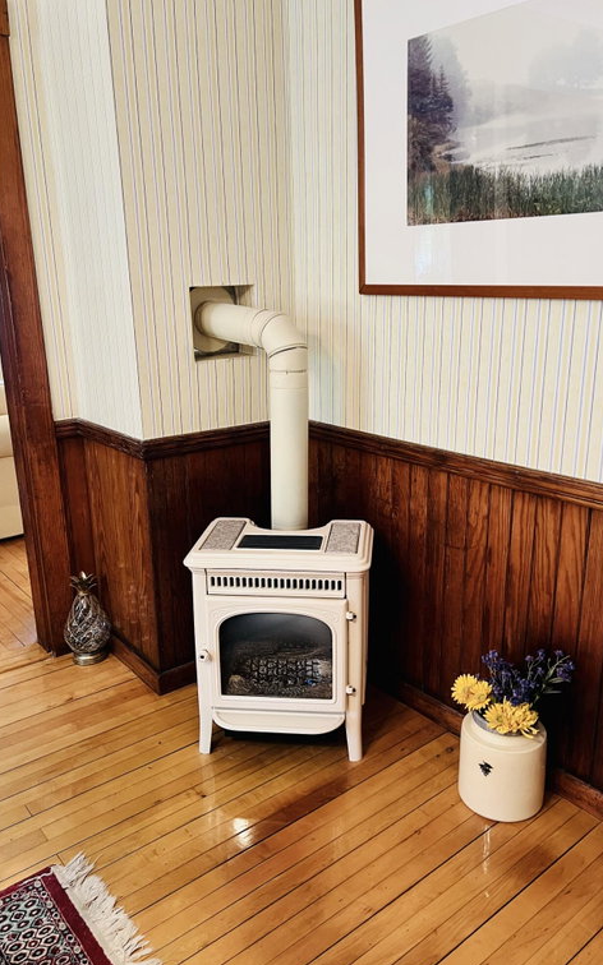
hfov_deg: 44.5
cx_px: 317
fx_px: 737
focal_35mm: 28
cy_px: 489
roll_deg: +1.2
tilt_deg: -16.0
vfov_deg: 66.5
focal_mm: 5.7
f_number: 1.5
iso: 200
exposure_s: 1/60
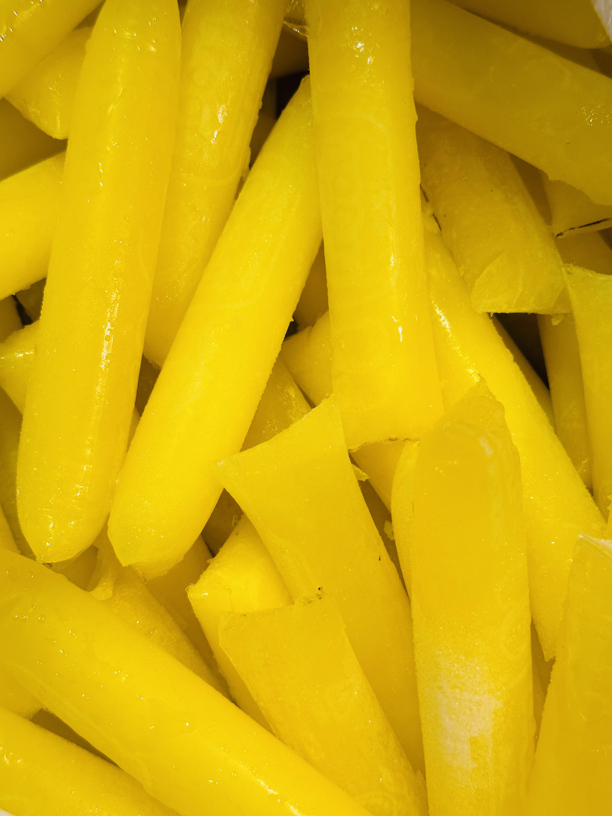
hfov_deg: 30.3
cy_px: 408
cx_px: 306
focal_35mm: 48
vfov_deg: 39.7
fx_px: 1131
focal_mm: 6.86
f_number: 1.78
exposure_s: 1/60
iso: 100
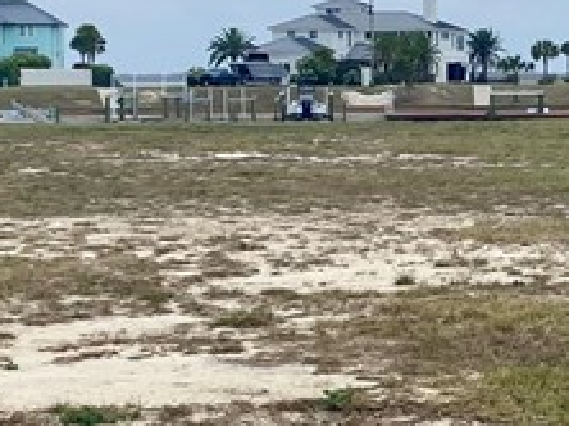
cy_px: 159
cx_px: 684
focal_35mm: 120
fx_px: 1970
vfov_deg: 12.3
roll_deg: +0.3
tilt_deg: -2.2
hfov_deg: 15.8
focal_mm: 4.25
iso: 32
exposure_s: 1/5236
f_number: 1.8
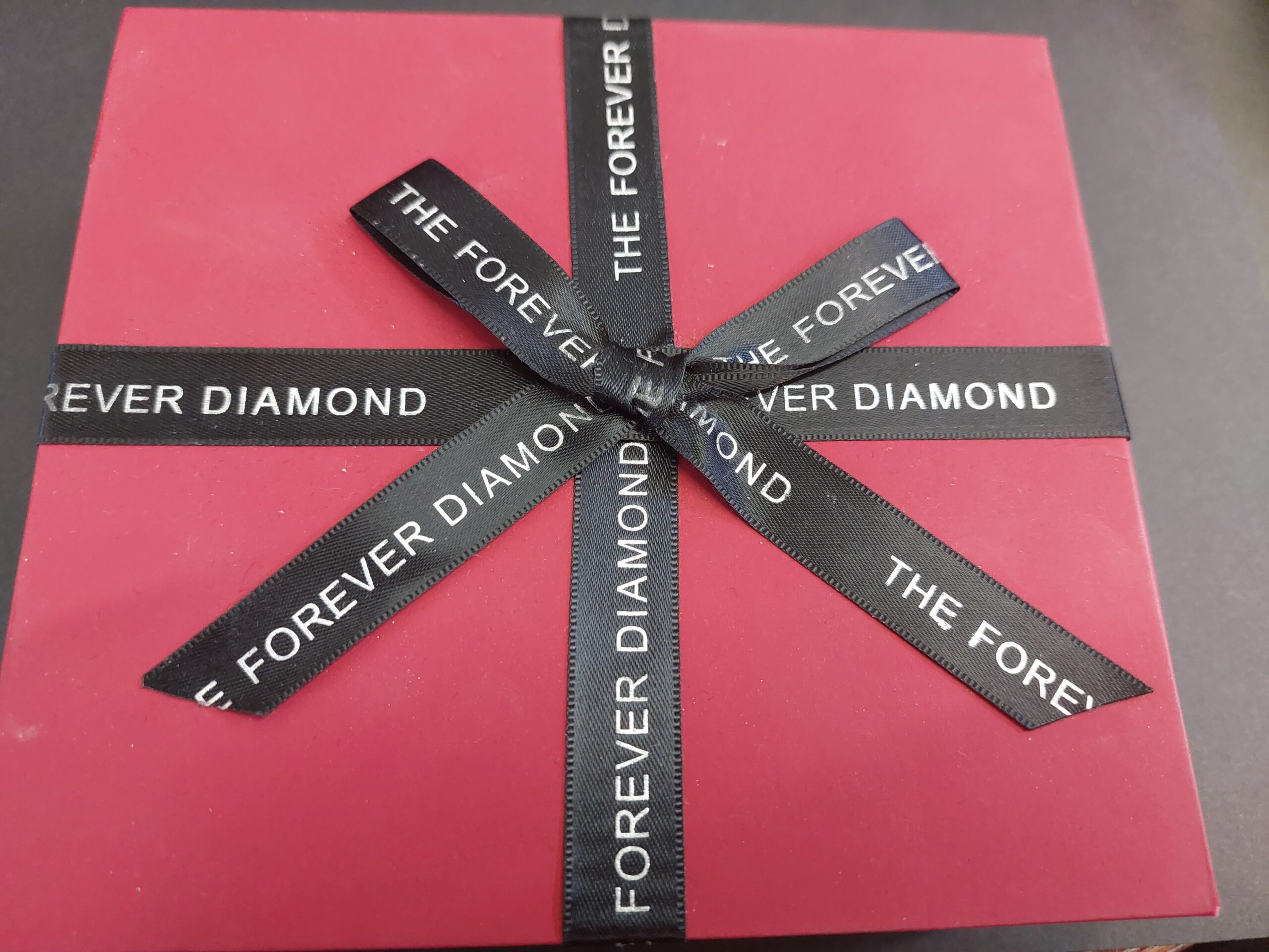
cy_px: 476
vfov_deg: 54.9
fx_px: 916
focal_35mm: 25
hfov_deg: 69.4
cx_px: 634
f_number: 1.8
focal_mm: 5.23
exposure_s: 1/50
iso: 400
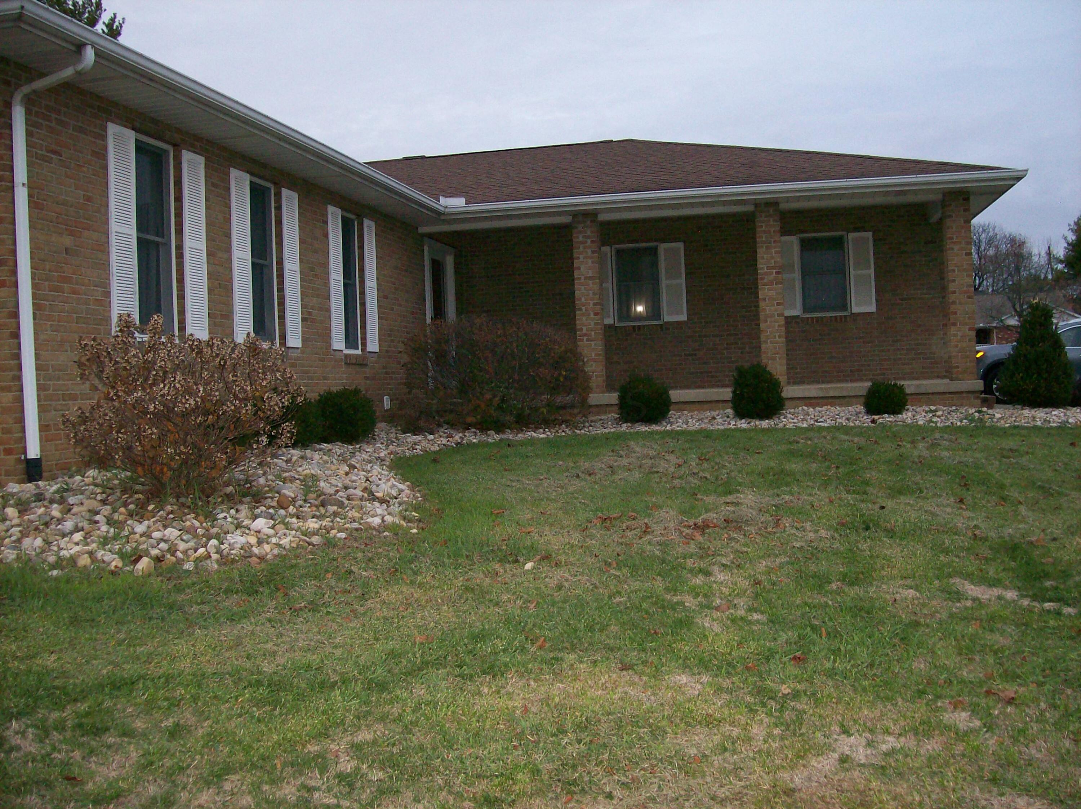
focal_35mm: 36
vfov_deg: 39.6
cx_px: 540
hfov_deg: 51.4
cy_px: 404
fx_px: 1123
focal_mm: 6
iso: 140
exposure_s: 1/64
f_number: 2.7
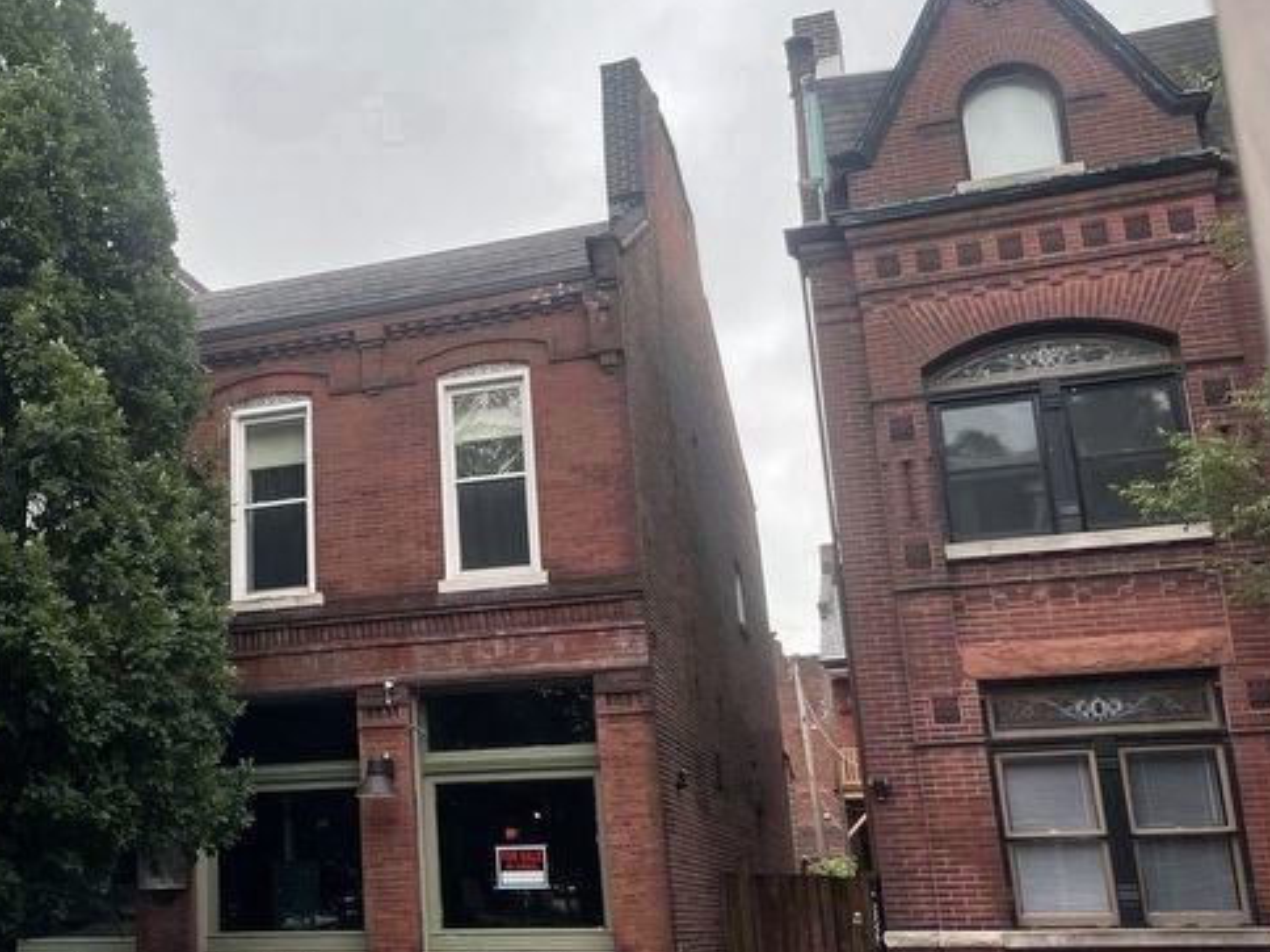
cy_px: 480
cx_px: 257
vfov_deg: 33.6
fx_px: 1578
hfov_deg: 42.0
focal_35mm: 43
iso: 32
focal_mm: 4.2
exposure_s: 1/209
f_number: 1.6
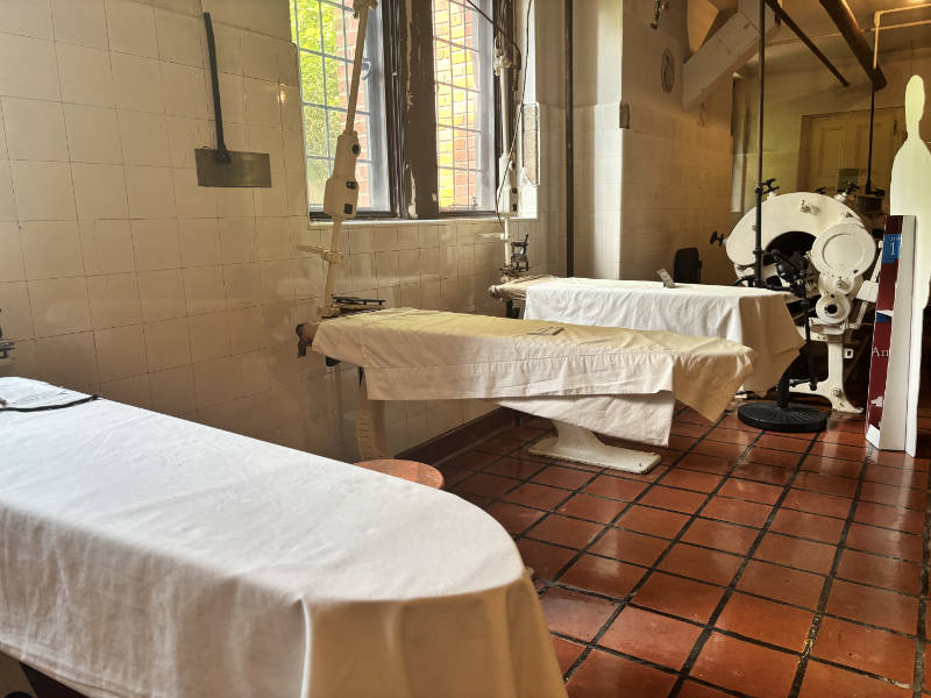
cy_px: 349
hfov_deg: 67.3
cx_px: 466
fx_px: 699
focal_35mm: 26
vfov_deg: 53.1
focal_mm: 6
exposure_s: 1/116
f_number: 1.6
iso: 125
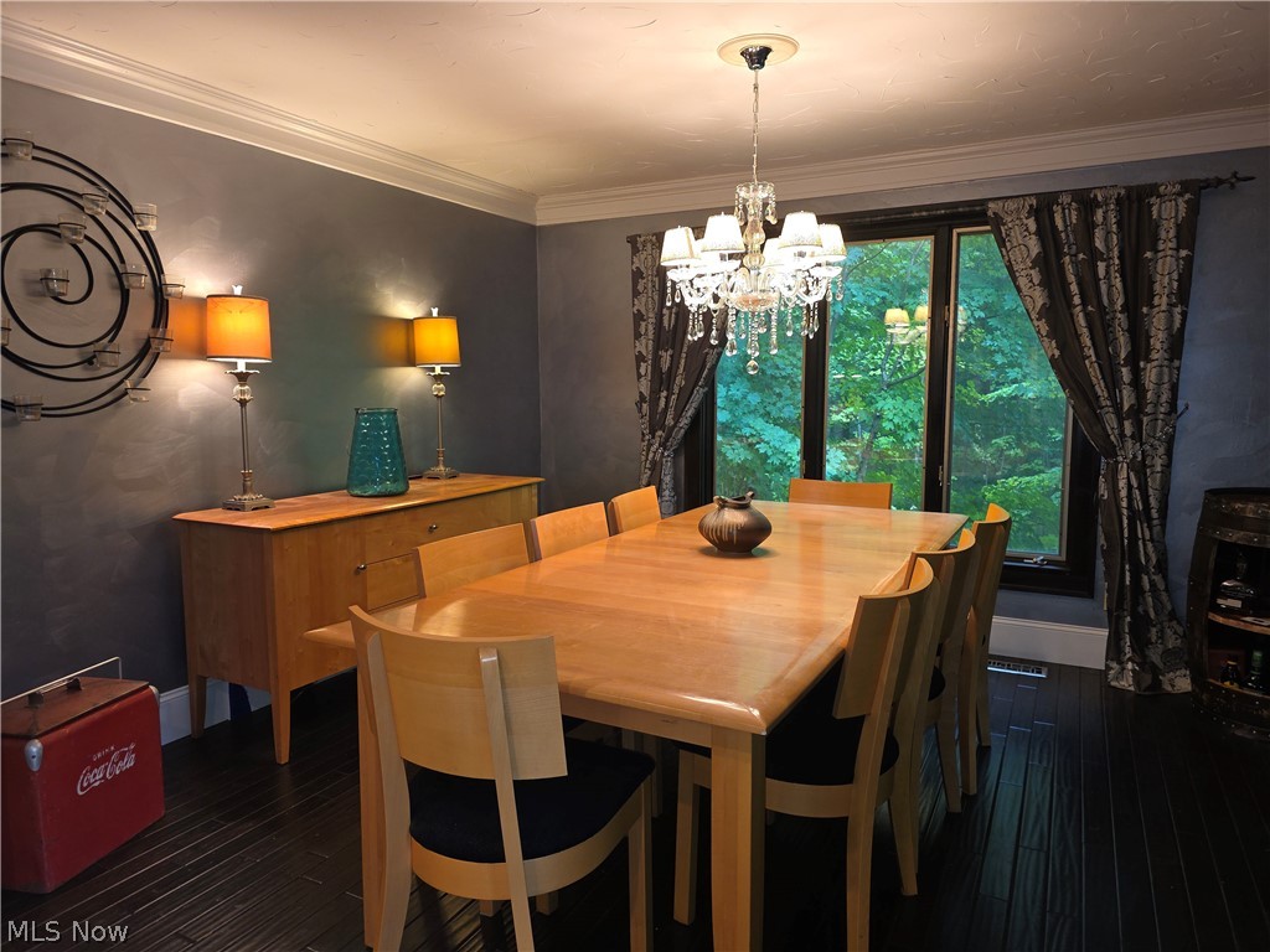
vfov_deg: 58.9
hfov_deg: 73.9
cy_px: 476
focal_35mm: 23
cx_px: 635
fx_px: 844
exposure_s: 1/40
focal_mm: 6.3
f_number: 1.7
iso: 125
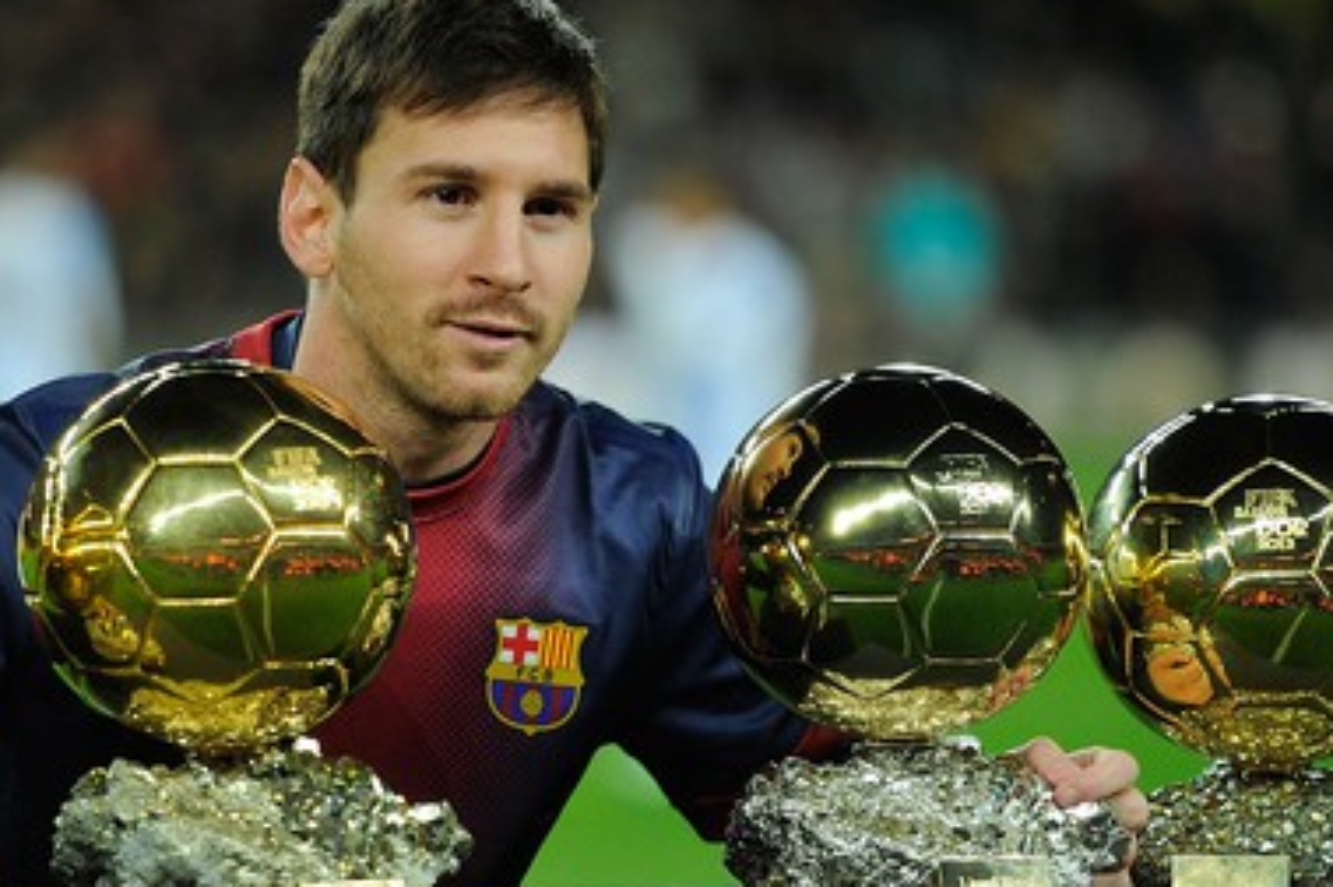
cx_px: 461
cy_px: 561
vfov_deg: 4.3
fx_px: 11727
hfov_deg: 6.5
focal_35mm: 317
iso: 1600
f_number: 2.8
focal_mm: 200
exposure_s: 1/1000
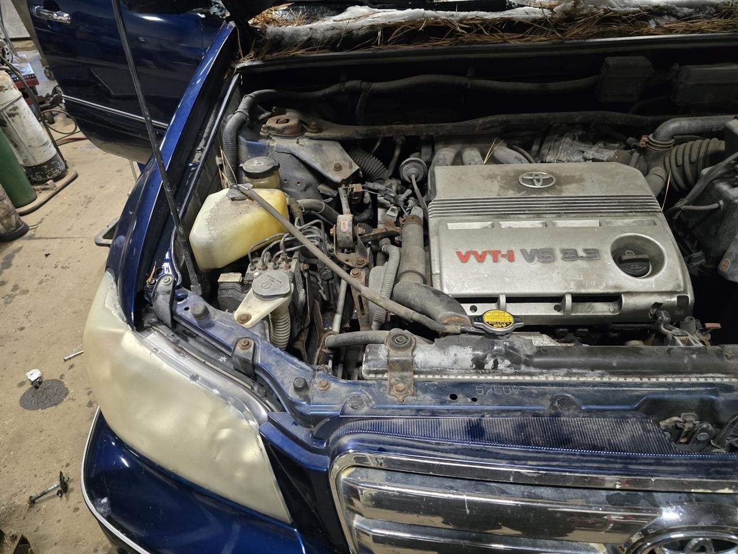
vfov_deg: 58.9
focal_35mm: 23
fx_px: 490
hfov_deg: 73.9
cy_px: 277
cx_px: 369
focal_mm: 6.3
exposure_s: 1/120
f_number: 1.7
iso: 1000
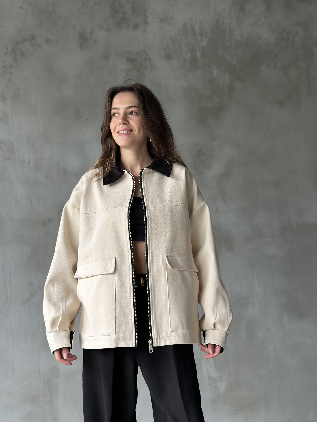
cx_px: 158
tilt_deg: +4.4
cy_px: 211
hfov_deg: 30.3
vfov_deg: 39.7
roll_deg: +0.5
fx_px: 586
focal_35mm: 48
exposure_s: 1/62
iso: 125
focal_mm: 6.86
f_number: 1.78
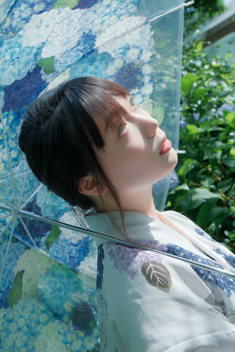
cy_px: 176
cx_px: 118
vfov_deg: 43.6
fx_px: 441
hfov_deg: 29.9
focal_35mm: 45
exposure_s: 1/640
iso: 800
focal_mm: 30.1
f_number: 5.6
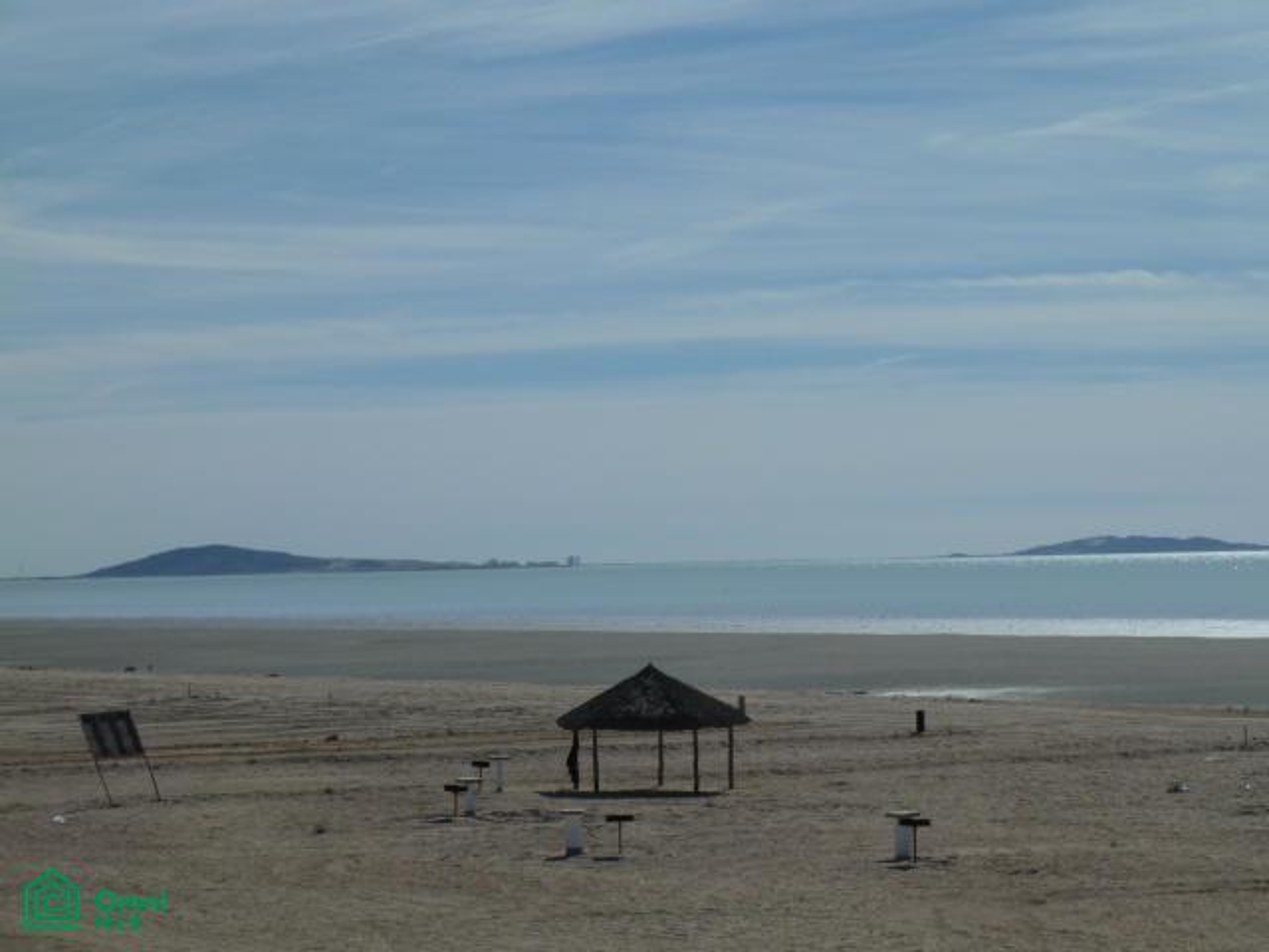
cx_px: 634
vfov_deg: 14.2
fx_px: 3813
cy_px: 476
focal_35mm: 104
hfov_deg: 18.9
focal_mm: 17
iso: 80
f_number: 6.3
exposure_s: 1/1000
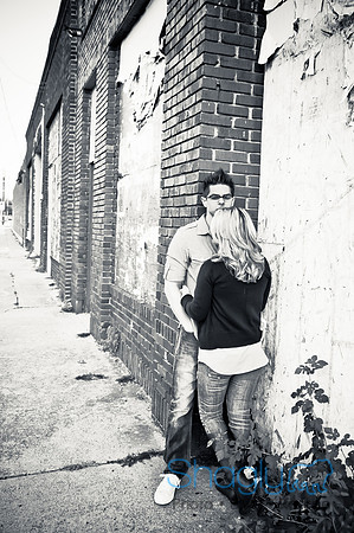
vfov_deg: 57.3
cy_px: 266
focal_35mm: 33
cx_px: 177
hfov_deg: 39.9
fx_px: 488
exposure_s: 1/200
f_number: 4
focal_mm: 22
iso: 200
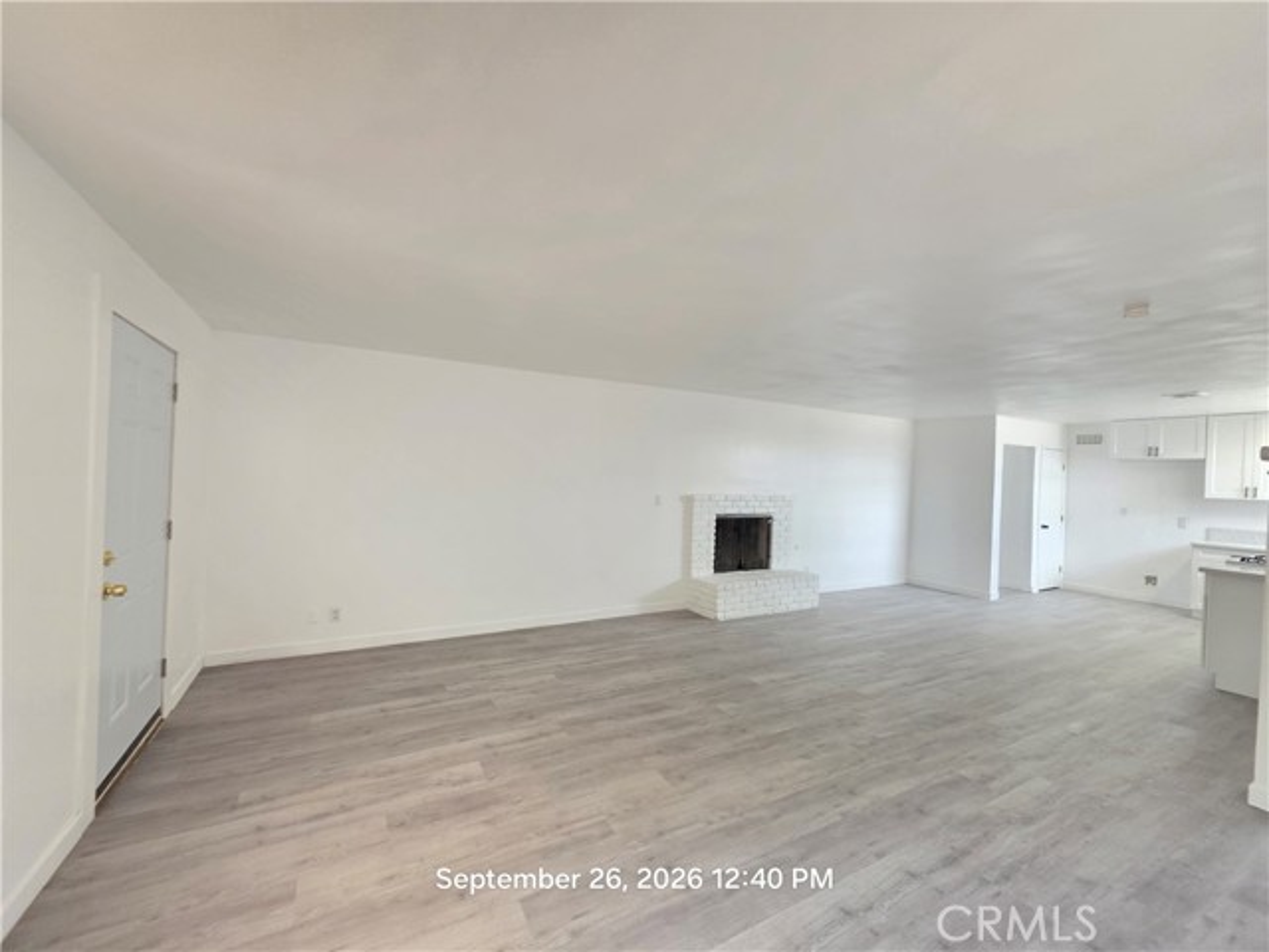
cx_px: 634
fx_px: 477
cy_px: 476
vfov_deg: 89.9
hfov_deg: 106.2
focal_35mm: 13
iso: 250
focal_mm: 2.2
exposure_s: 1/120
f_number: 1.9
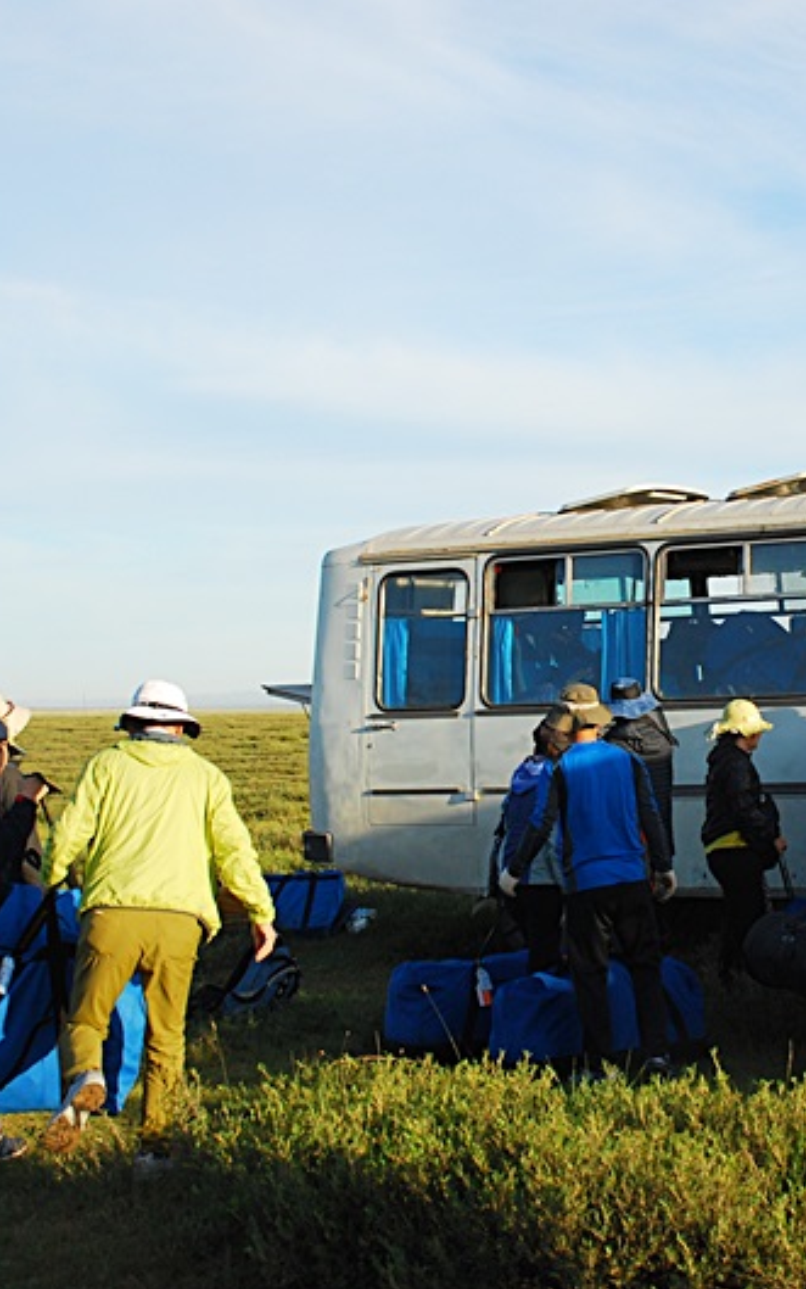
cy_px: 651
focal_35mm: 72
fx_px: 2520
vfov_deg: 28.7
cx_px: 616
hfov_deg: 18.0
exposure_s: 1/320
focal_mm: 31
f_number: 6.3
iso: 200
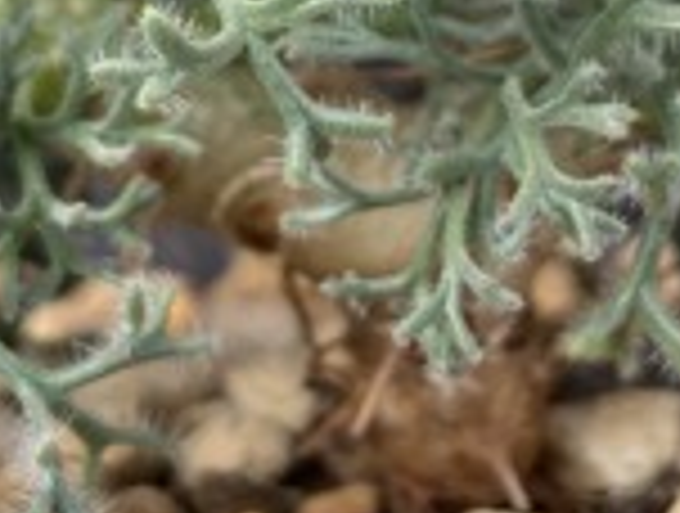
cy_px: -198
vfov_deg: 12.9
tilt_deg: -0.9
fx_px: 2186
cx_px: 302
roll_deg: +1.0
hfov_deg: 17.7
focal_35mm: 111
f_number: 1.8
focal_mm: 3.99
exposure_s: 1/121
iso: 64
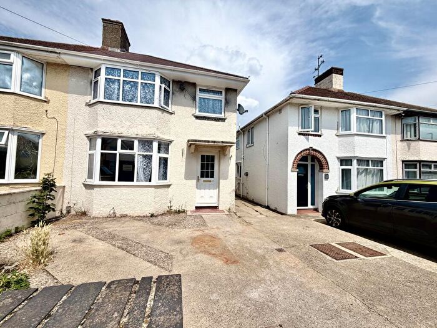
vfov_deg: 85.7
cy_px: 164
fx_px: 177
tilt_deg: +3.4
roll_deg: -1.6
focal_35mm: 14
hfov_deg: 102.1
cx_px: 218
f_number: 2.2
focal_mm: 2.22
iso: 20
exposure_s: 1/1901
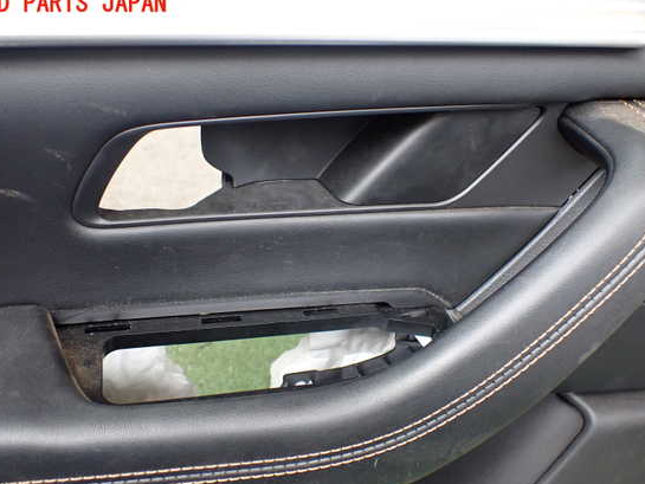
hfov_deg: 55.3
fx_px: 615
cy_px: 256
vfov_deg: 42.9
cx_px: 307
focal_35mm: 33
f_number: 2.3
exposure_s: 1/125
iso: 320
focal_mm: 5.4
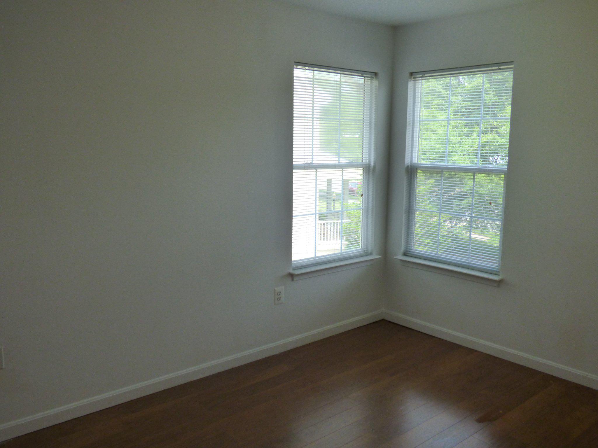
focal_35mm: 30
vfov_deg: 46.8
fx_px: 518
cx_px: 299
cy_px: 224
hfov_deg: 60.0
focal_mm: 5.29
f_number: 3.3
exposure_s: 1/100
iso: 200
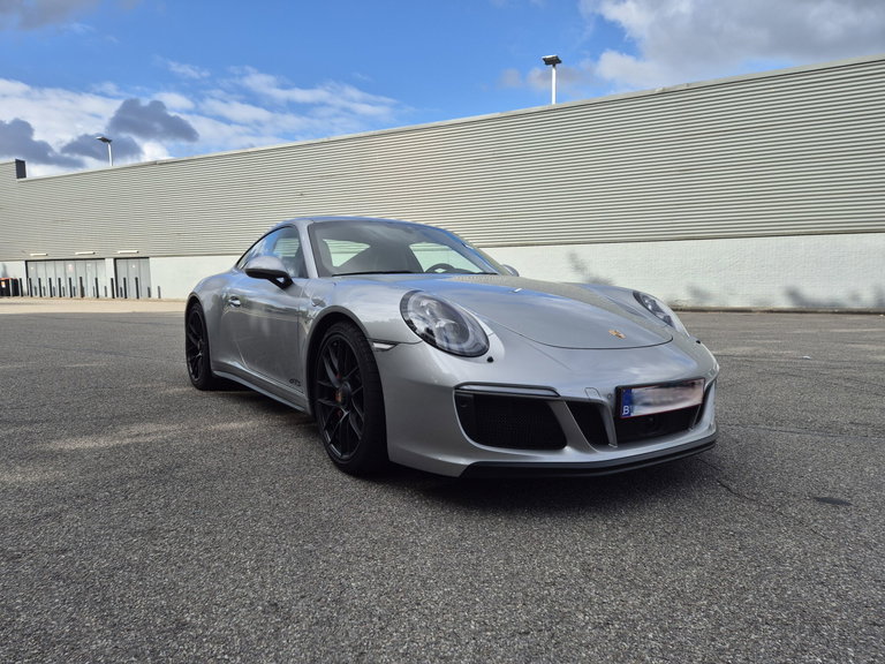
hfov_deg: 73.9
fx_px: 588
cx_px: 442
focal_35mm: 23
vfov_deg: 58.9
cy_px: 332
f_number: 1.8
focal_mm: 5.4
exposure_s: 1/1096
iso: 25
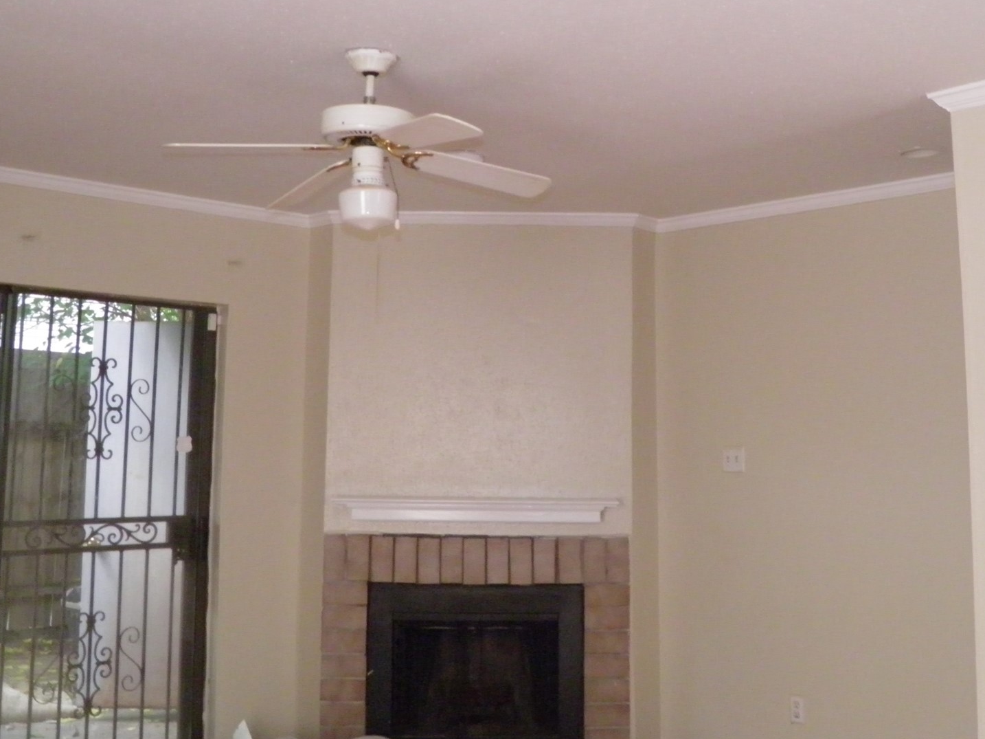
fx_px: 1138
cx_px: 544
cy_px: 240
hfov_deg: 46.7
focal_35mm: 40
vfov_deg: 35.6
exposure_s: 1/30
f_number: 2.8
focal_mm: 4.9
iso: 400
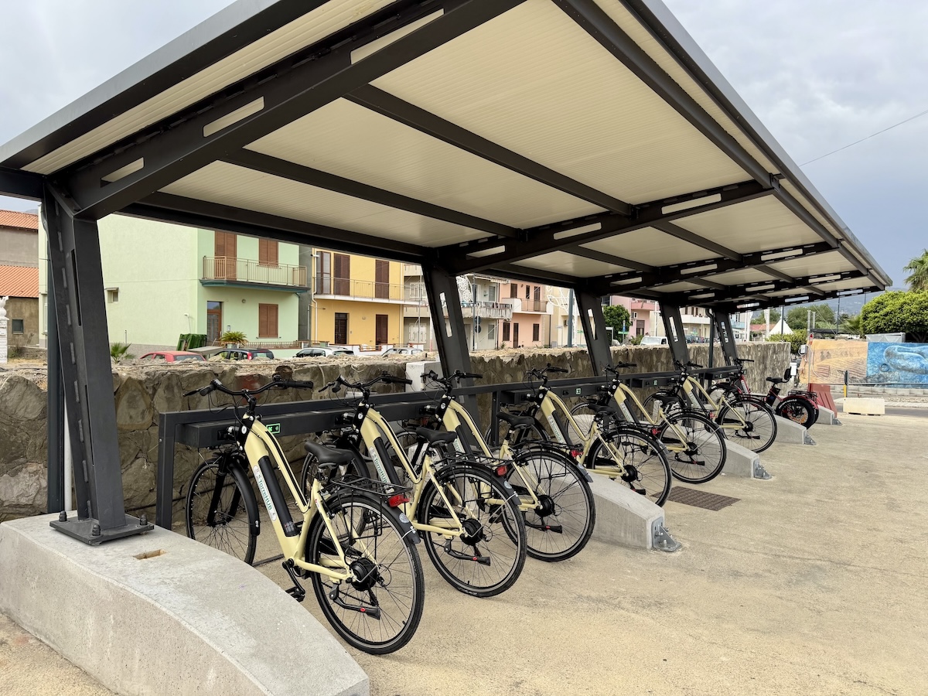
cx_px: 464
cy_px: 348
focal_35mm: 24
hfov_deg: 71.6
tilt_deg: -2.3
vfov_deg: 56.8
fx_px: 643
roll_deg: -1.5
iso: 80
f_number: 1.78
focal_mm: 6.76
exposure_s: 1/1524
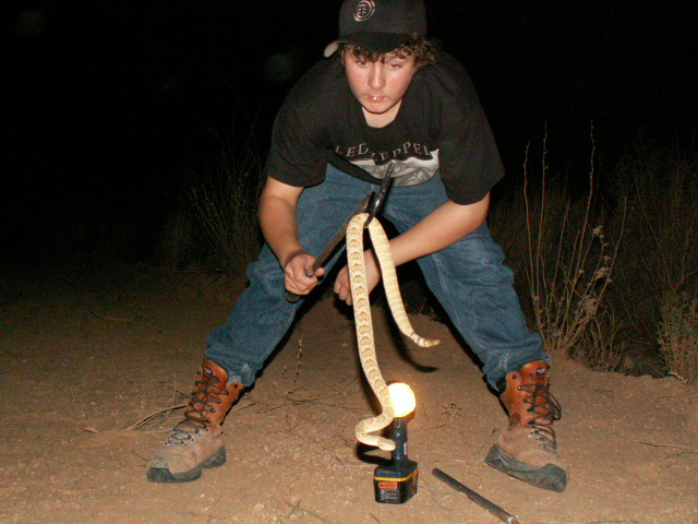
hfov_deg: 31.2
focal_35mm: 62
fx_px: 1250
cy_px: 262
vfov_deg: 23.7
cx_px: 349
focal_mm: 10.28
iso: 160
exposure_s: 1/40
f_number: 3.2
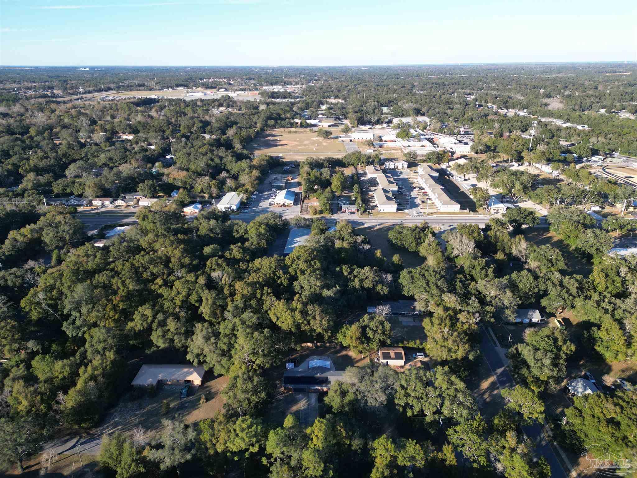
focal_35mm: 24
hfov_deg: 71.6
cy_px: 239
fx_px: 442
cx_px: 318
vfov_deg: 56.8
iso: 100
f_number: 1.7
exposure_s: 1/1000
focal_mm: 6.72
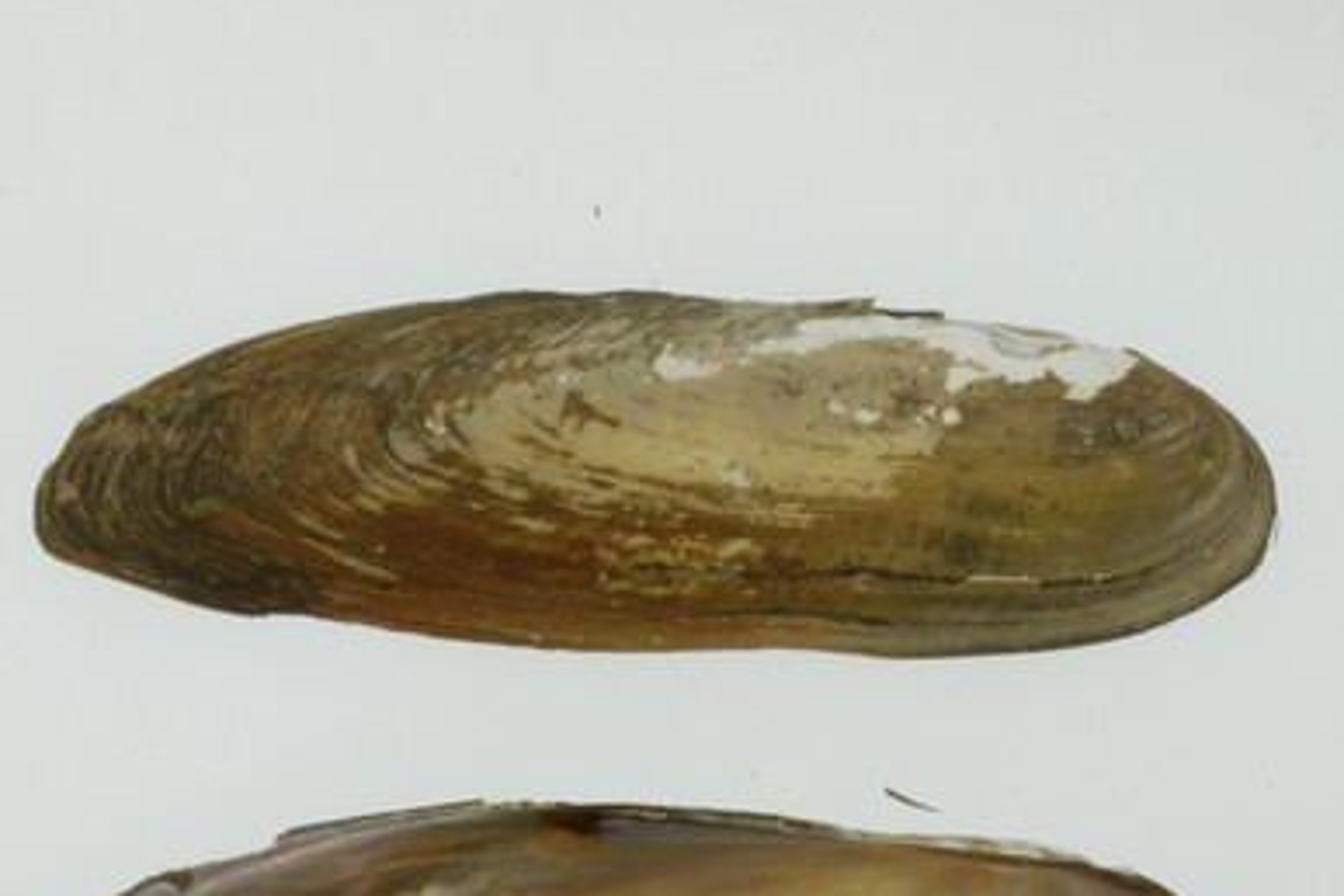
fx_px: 6943
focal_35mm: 186
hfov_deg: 11.0
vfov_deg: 7.3
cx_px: 111
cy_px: 1374
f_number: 32
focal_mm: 60
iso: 100
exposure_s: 1/13
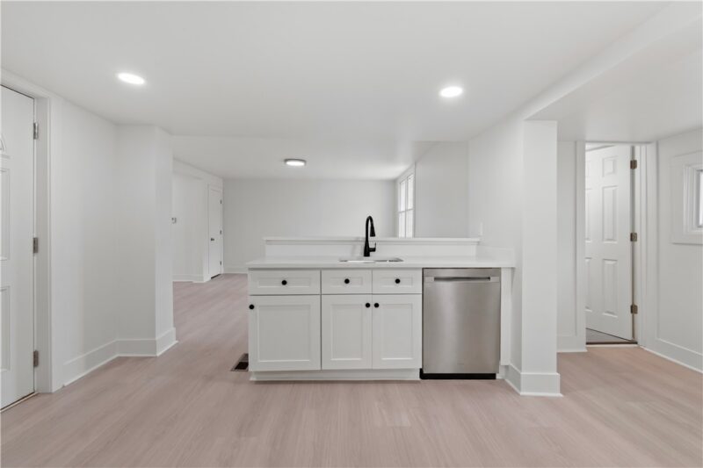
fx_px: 293
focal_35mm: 15
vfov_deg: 77.3
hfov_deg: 100.4
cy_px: 234
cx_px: 352
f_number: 9
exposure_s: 1/8
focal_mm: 10
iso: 250
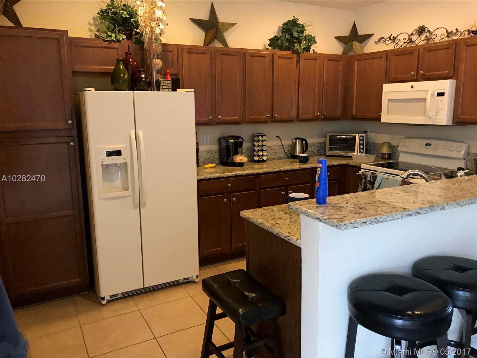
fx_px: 386
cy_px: 179
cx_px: 238
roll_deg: +0.3
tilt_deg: -10.4
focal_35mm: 28
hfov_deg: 63.4
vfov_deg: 49.7
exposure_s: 1/15
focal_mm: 3.99
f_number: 1.8
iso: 64
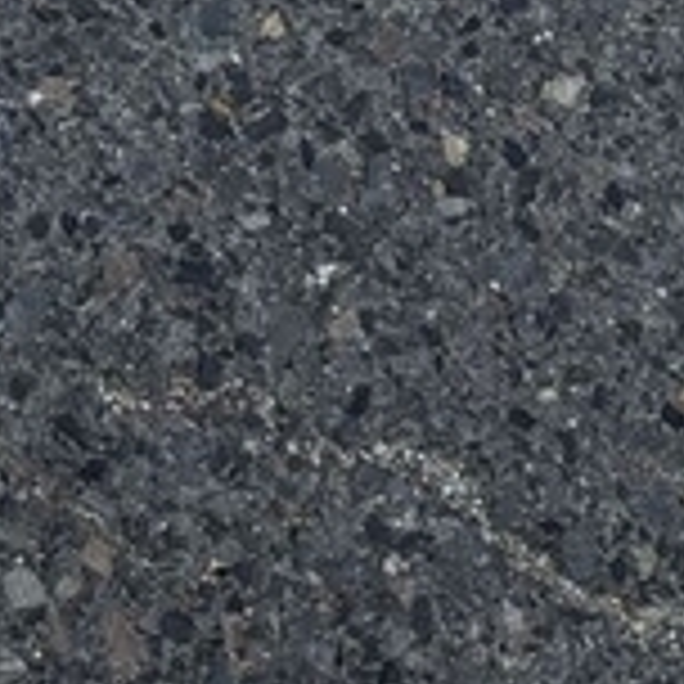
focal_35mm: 116
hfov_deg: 12.0
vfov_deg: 14.1
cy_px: -331
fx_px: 2593
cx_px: -976
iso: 43
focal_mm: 5.43
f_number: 1.89
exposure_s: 1/1546
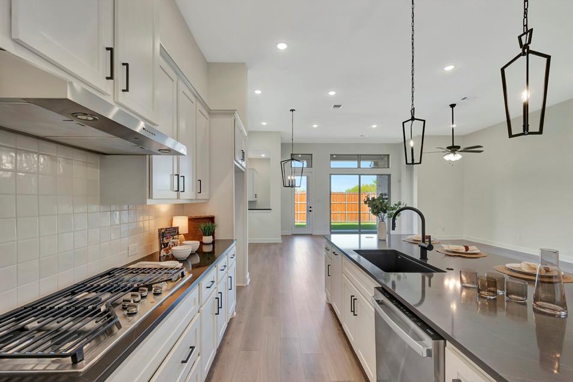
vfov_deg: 77.2
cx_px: 279
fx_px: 239
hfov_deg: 100.4
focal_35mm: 15
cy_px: 201
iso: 100
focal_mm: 14
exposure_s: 1/5
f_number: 9
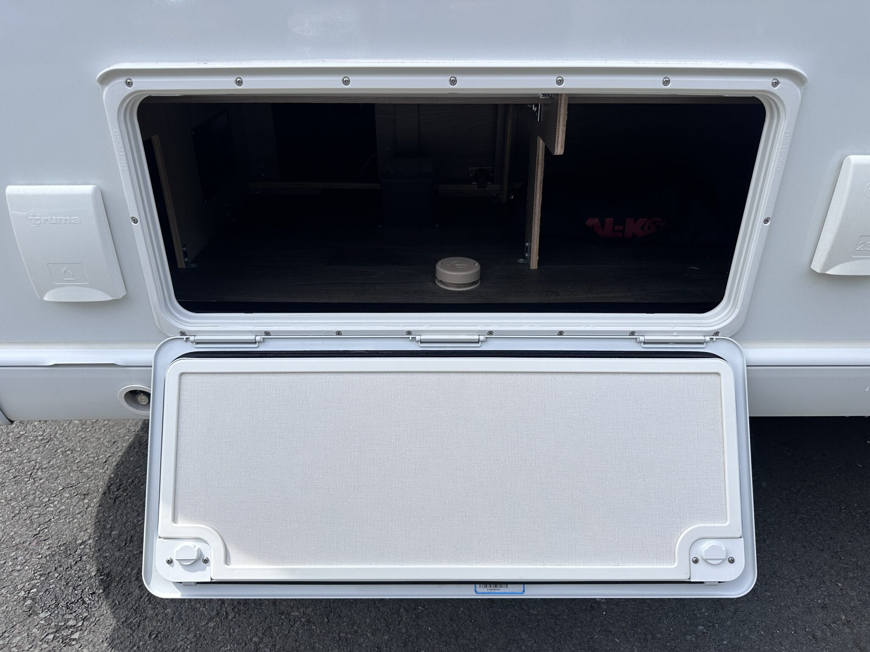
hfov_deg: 71.6
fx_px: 603
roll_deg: +0.2
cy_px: 326
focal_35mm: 24
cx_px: 435
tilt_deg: -26.0
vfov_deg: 56.8
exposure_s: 1/3247
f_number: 1.78
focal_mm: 6.86
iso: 80
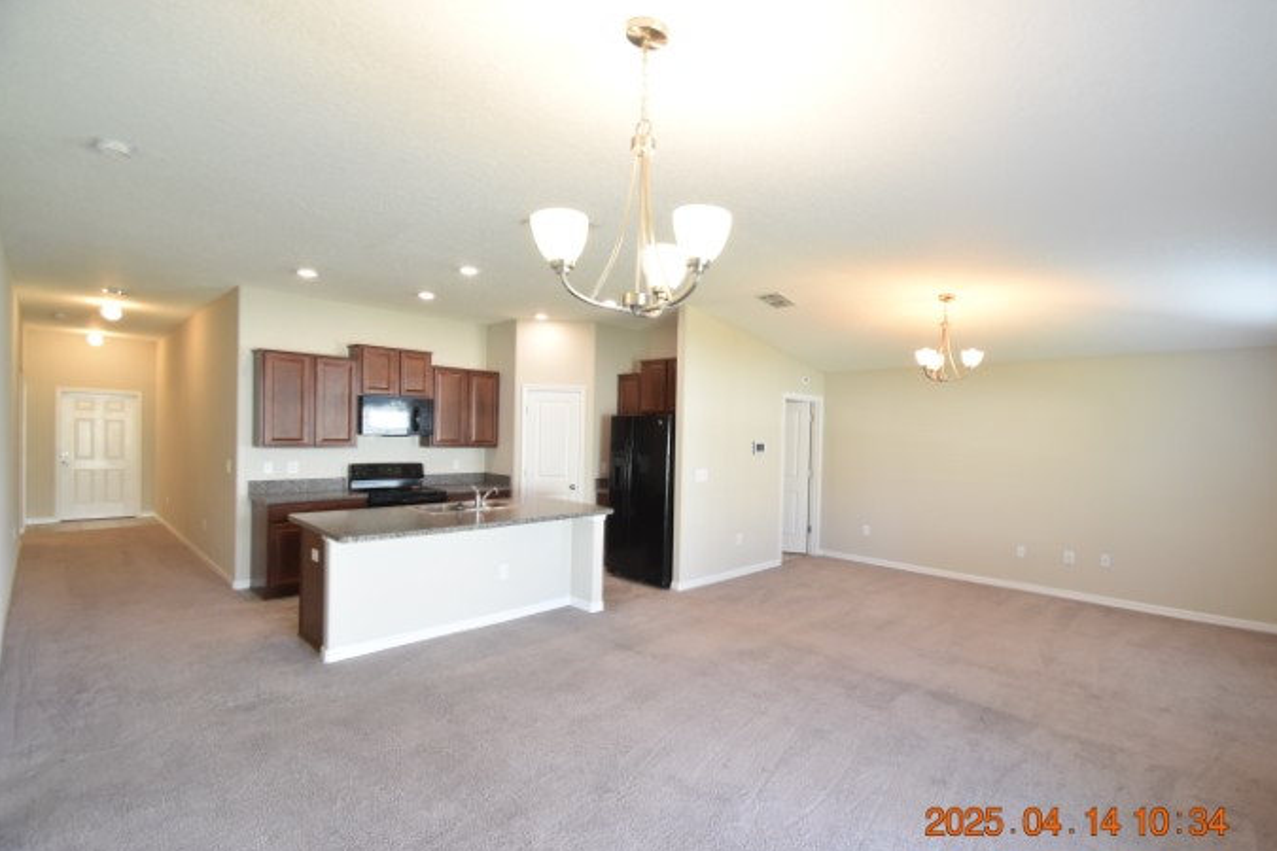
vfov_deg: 73.7
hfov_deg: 96.6
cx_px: 675
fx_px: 568
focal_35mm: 16
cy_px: 437
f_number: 3.5
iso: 900
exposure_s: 1/60
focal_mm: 10
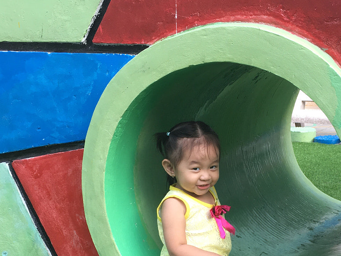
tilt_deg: -16.5
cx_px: 229
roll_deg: -0.7
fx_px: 591
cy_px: 216
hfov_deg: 31.9
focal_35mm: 60
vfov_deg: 23.9
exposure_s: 1/100
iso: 32
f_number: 2.2
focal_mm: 4.15
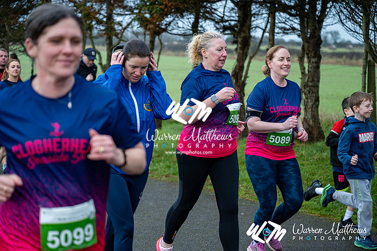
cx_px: 188
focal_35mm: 70
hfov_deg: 28.8
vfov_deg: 19.5
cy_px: 126
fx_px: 733
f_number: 2.8
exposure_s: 1/1250
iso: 450
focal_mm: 70
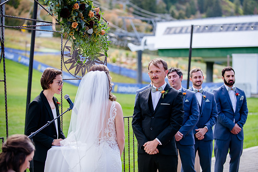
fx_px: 681
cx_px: 136
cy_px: 82
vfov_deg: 14.4
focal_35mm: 95
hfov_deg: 21.5
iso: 200
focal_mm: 90
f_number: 2.8
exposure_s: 1/800
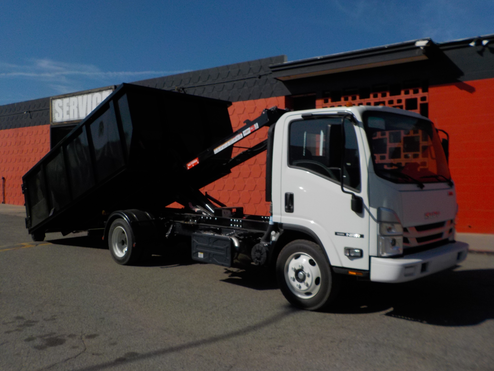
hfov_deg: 60.0
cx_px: 247
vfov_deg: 46.8
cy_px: 186
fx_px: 428
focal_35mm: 30
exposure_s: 1/1600
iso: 125
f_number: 3.3
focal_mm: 4.1
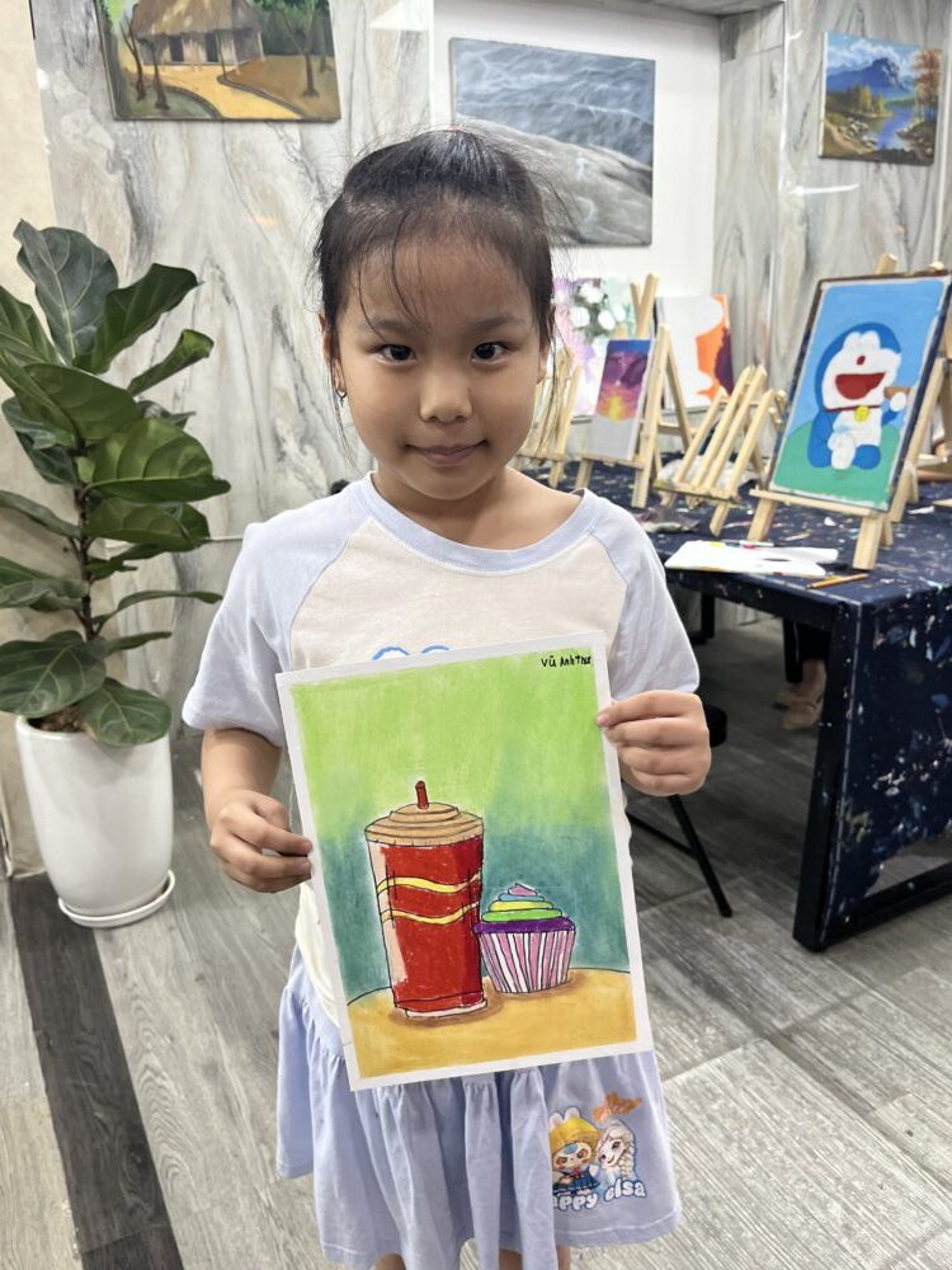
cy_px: 635
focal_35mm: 26
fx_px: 953
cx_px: 476
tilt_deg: -17.8
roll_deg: +2.7
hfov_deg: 53.1
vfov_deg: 67.3
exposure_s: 1/120
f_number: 1.6
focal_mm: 5.1
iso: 125
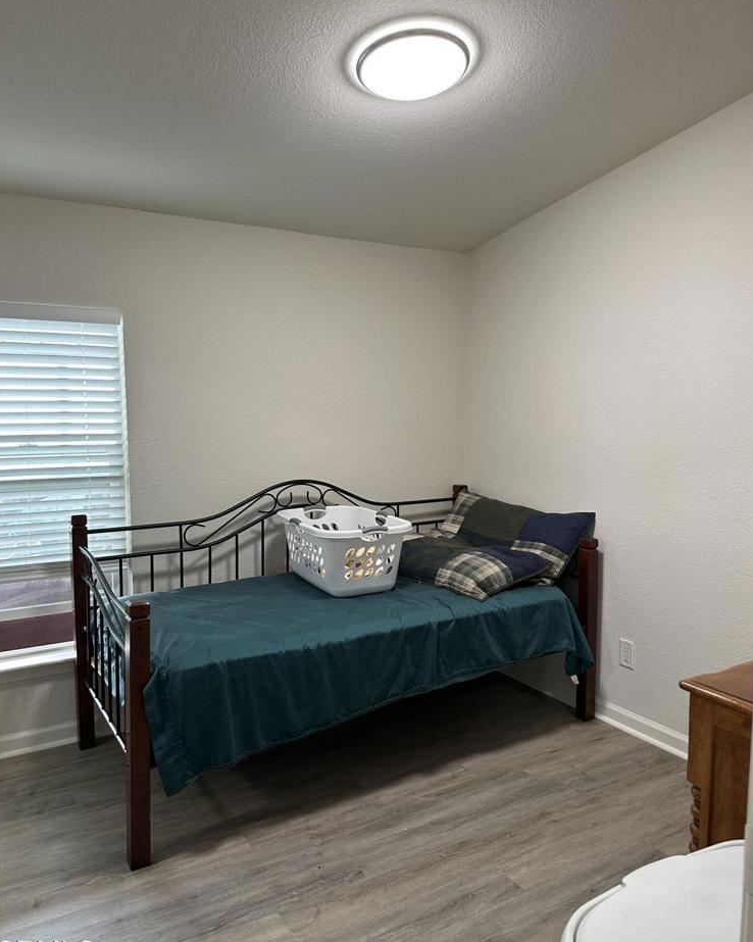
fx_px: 725
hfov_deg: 54.9
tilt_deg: -3.5
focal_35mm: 26
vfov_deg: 66.0
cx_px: 383
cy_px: 478
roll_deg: -0.8
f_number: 1.78
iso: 200
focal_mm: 6.86
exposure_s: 1/60
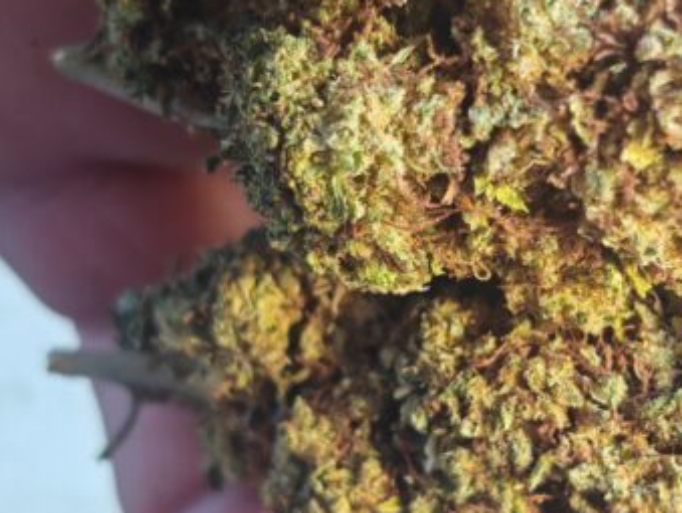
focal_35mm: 88
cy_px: 252
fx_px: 1736
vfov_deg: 16.8
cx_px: 511
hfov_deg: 22.0
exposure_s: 1/100
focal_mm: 5.4
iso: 160
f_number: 1.6
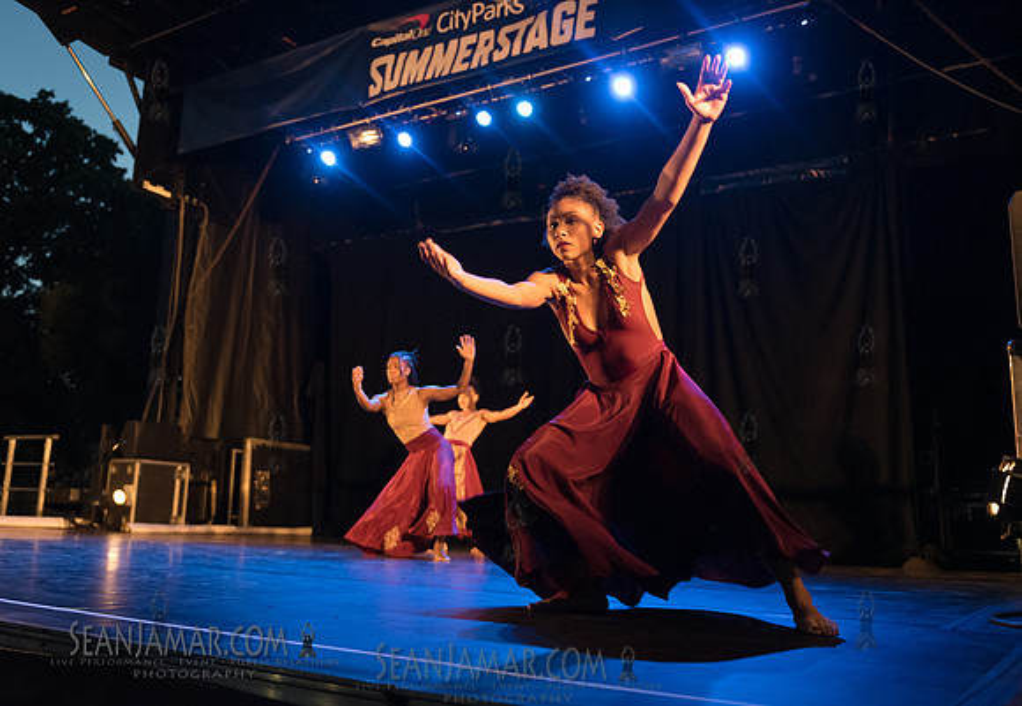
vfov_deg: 41.1
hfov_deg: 56.9
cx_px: 474
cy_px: 341
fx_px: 943
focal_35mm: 33
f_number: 2.8
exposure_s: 1/250
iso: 5000
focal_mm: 31
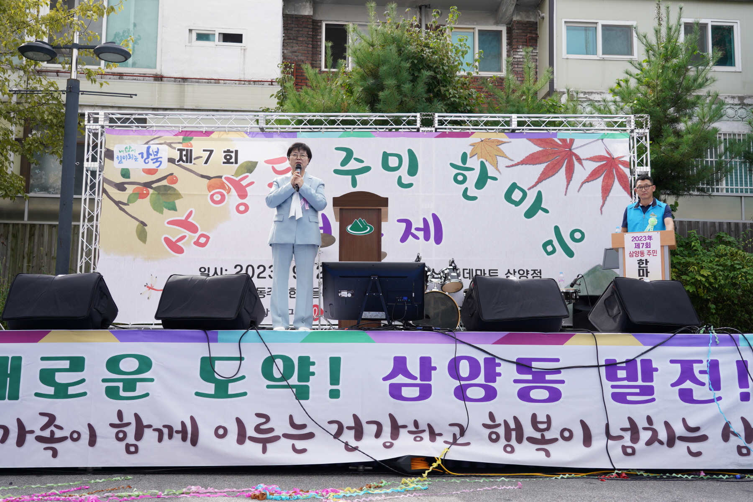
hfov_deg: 53.1
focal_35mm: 36
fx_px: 753
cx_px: 376
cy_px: 251
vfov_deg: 36.9
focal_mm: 36
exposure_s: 1/250
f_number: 4.5
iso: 100
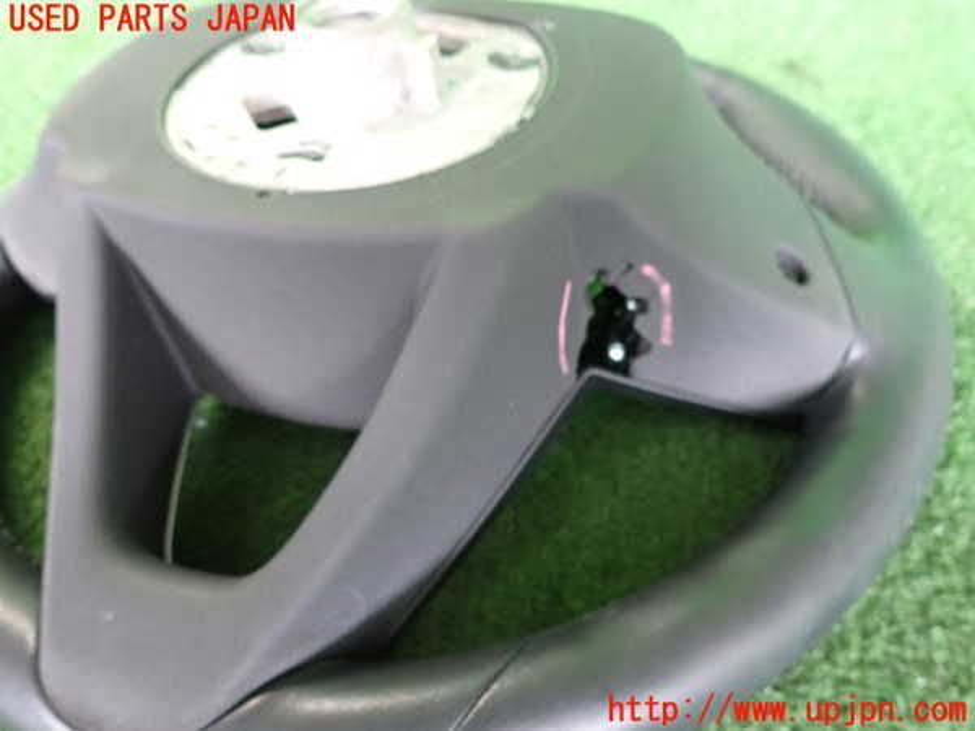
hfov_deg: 69.4
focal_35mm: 25
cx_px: 488
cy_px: 366
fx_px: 704
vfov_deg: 54.9
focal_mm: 4.5
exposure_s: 1/30
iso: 500
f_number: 2
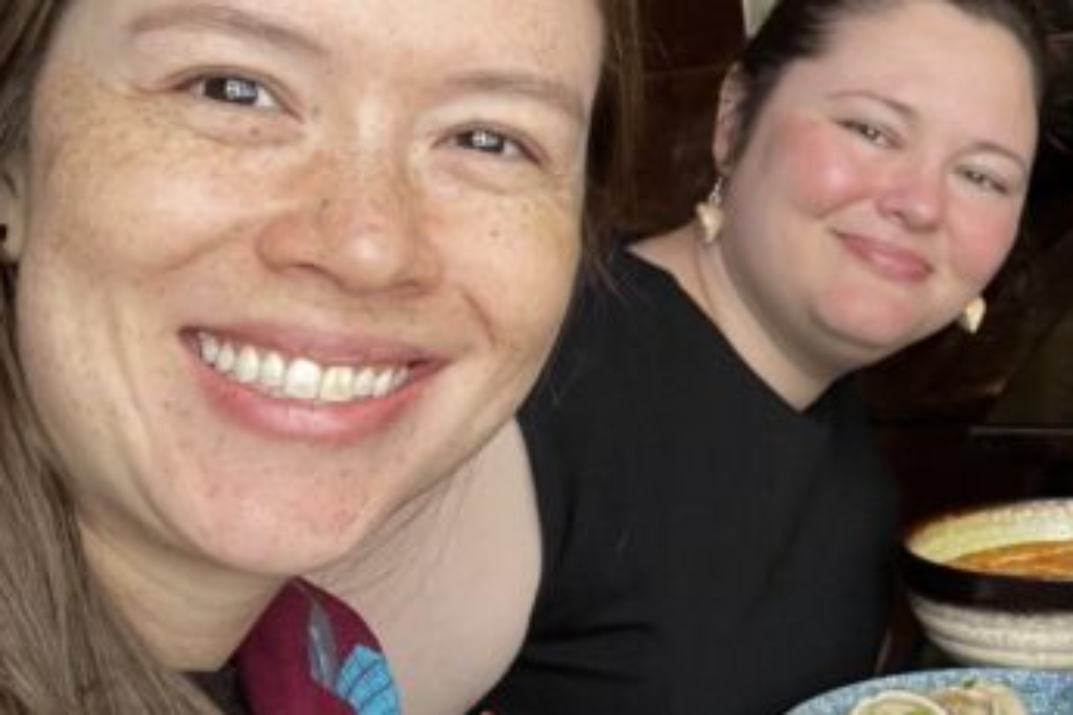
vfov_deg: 19.1
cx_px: 1359
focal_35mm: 71
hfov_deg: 25.0
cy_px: 199
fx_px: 2116
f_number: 2.2
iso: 100
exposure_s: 1/70
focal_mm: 2.71
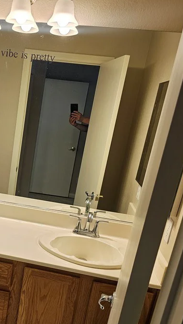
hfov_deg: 29.6
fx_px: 328
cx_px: 11
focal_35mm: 38
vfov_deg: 52.2
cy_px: 204
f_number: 1.7
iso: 125
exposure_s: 1/207
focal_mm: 6.3
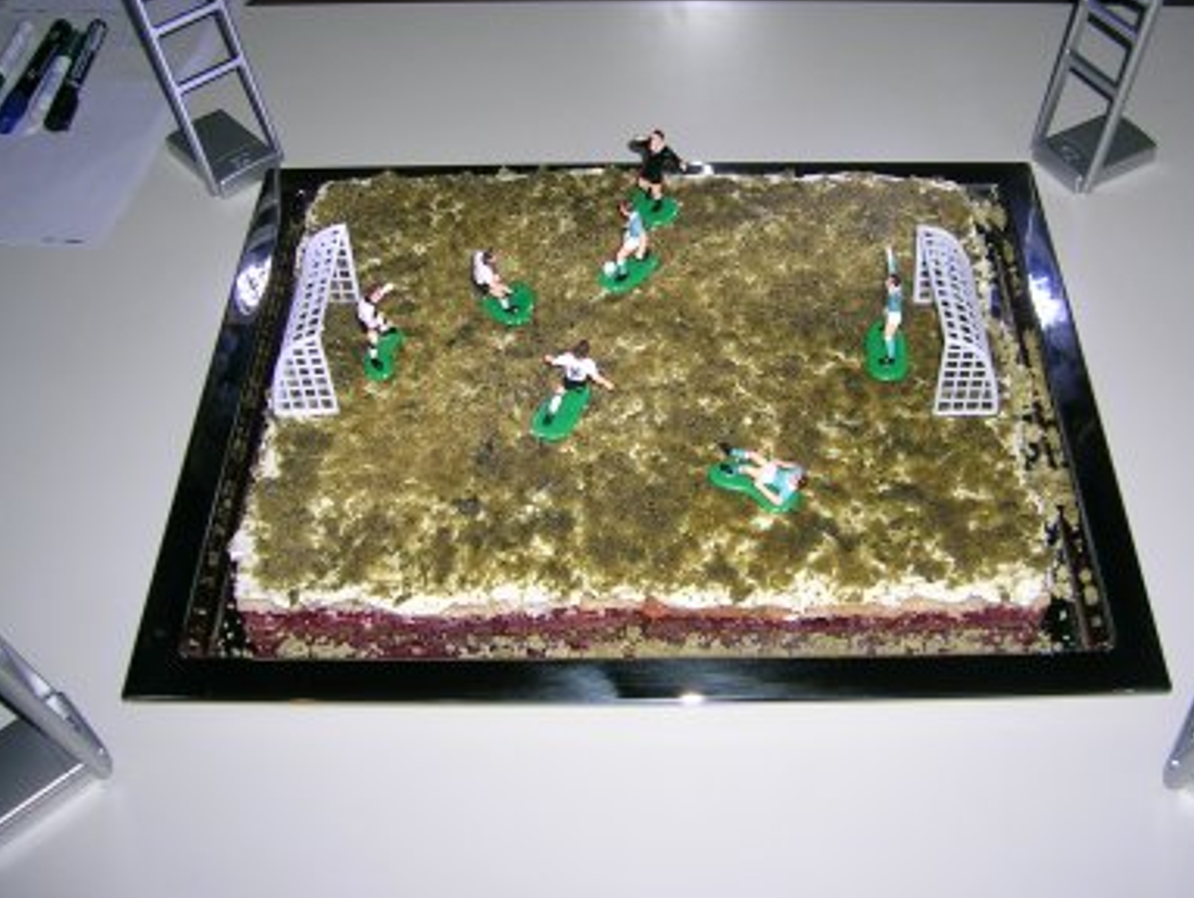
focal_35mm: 42
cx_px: 708
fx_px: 1450
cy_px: 388
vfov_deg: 34.4
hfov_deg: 44.6
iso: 50
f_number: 2.8
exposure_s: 1/60.1
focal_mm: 5.4
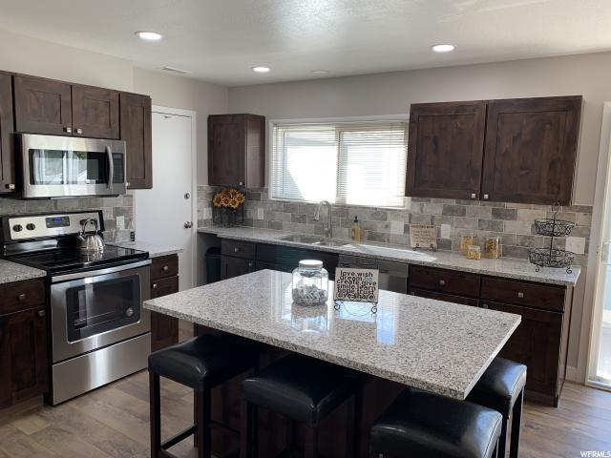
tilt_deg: -7.3
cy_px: 229
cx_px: 306
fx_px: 459
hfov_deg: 67.3
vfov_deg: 53.1
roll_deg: -1.7
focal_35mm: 26
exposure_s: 1/120
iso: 50
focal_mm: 4.25
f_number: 1.8
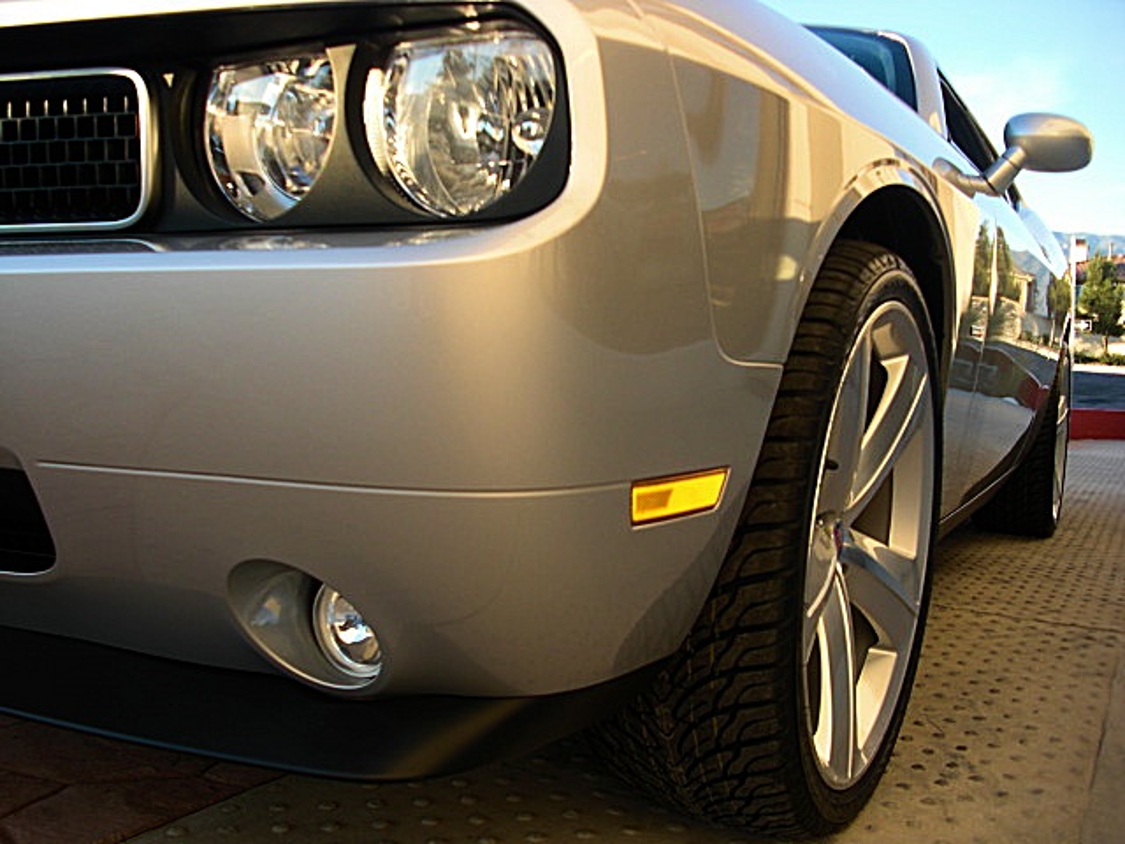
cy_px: 422
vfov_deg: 39.7
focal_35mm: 36
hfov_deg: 51.4
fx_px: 1170
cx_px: 562
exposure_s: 1/125
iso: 50
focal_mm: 6.3
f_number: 2.8
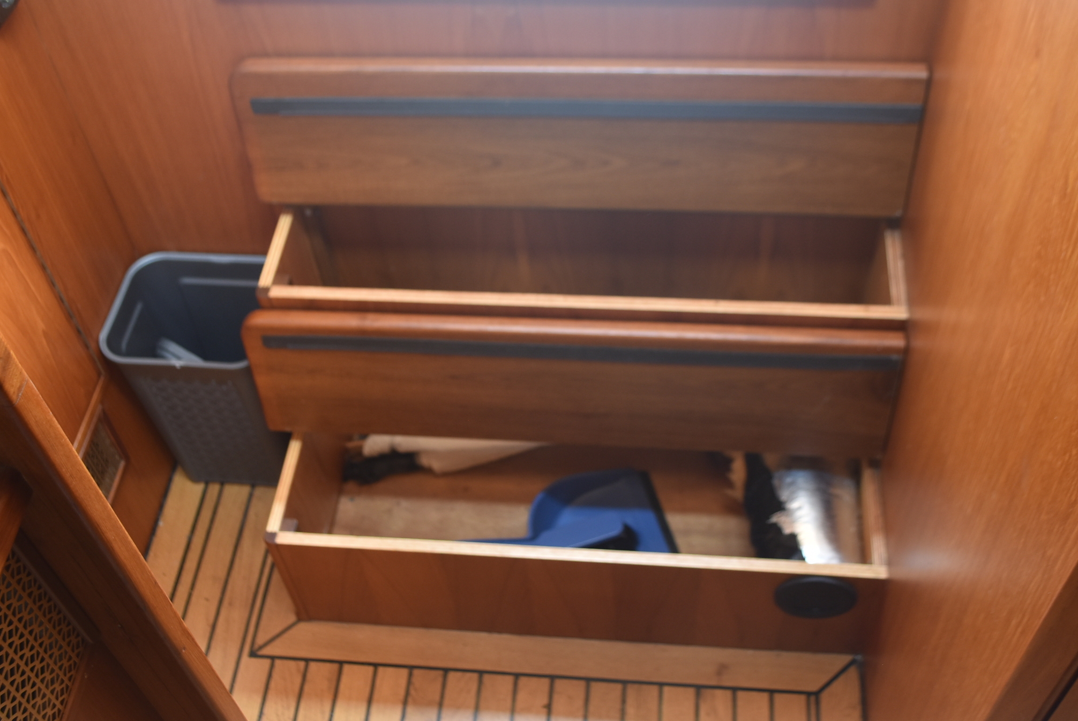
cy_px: 335
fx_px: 1229
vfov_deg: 32.7
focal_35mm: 41
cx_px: 545
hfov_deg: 47.4
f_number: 4
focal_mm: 22
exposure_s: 1/60
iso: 400
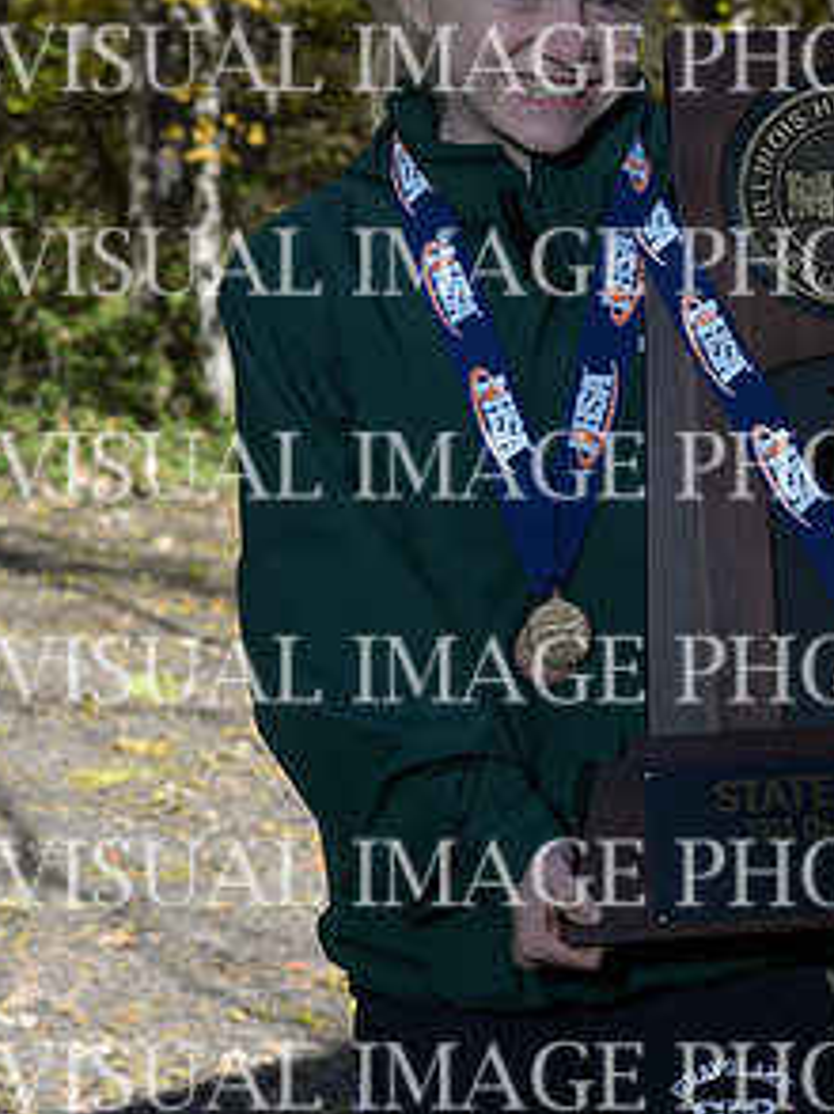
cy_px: 364
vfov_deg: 20.6
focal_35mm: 95
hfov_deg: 15.5
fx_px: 3056
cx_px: 650
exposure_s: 1/250
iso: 125
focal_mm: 50
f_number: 6.3
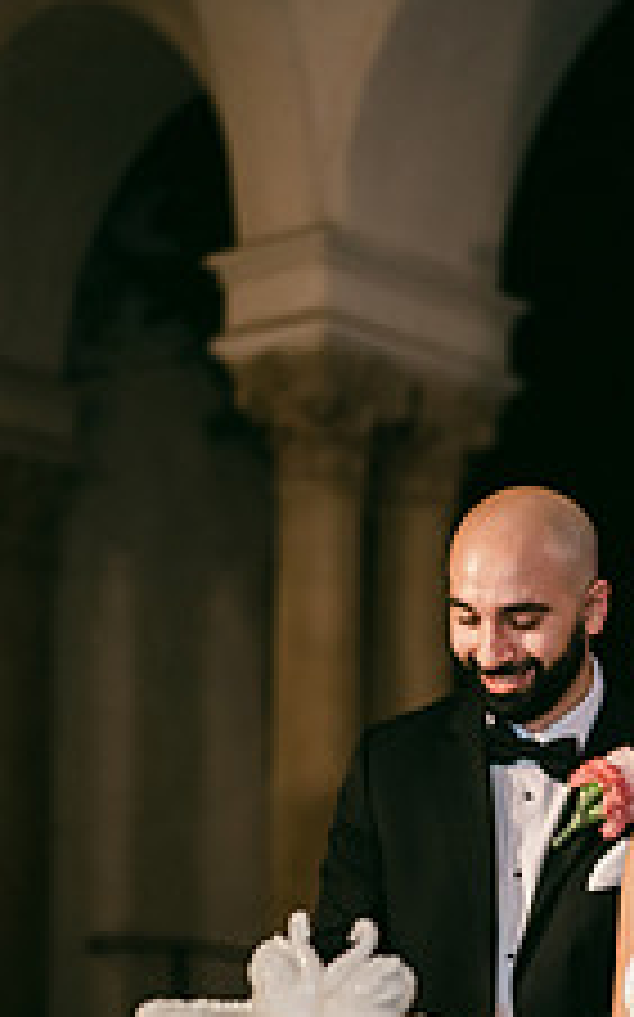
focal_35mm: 71
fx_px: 1965
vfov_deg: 27.8
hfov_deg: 17.9
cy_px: 936
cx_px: 638
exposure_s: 1/125
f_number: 1.2
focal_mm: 35
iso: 1250
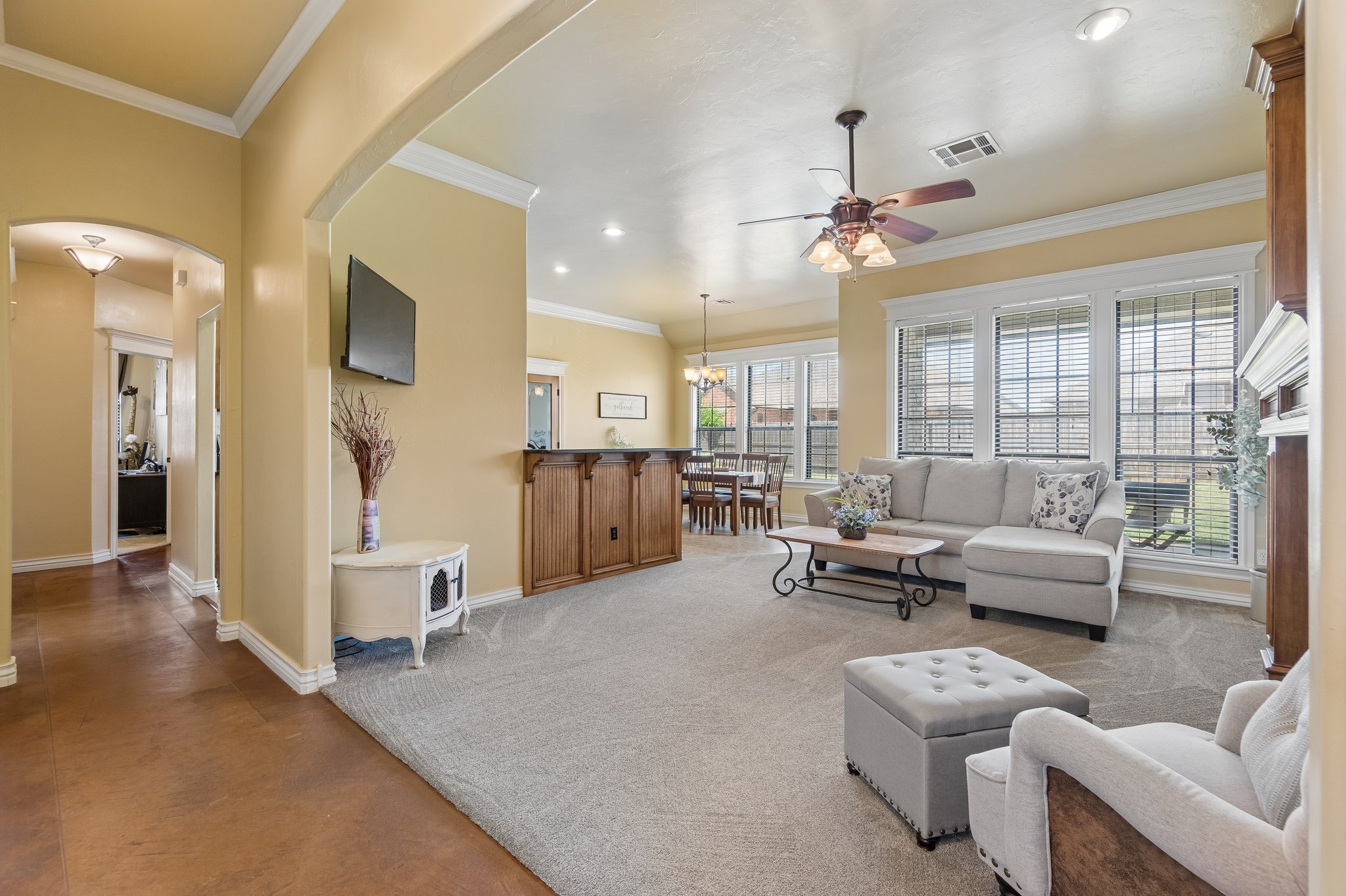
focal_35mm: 15
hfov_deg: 100.4
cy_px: 448
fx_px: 561
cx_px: 673
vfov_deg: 77.3
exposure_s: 1/40
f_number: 6.3
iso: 200
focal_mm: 10
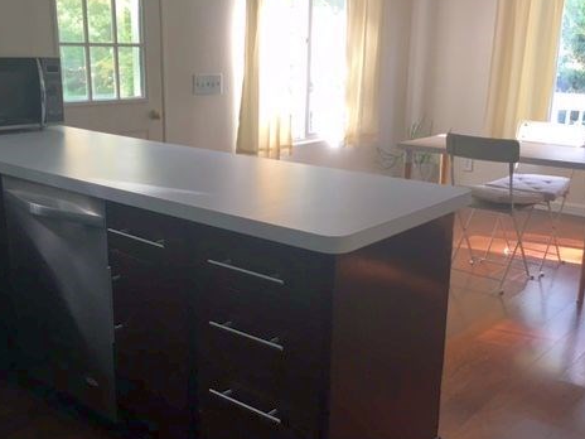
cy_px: 249
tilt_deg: -15.9
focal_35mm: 40
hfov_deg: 46.8
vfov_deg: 35.9
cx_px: 290
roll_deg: -1.1
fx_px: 676
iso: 64
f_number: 2.2
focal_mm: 4.15
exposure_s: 1/30
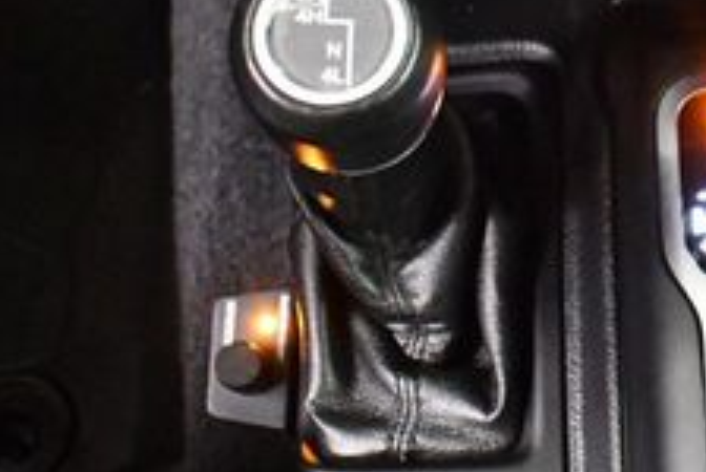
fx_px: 2023
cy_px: 145
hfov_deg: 18.9
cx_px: 801
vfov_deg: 13.3
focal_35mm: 103
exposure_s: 1/40
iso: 12800
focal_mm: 18
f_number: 3.5
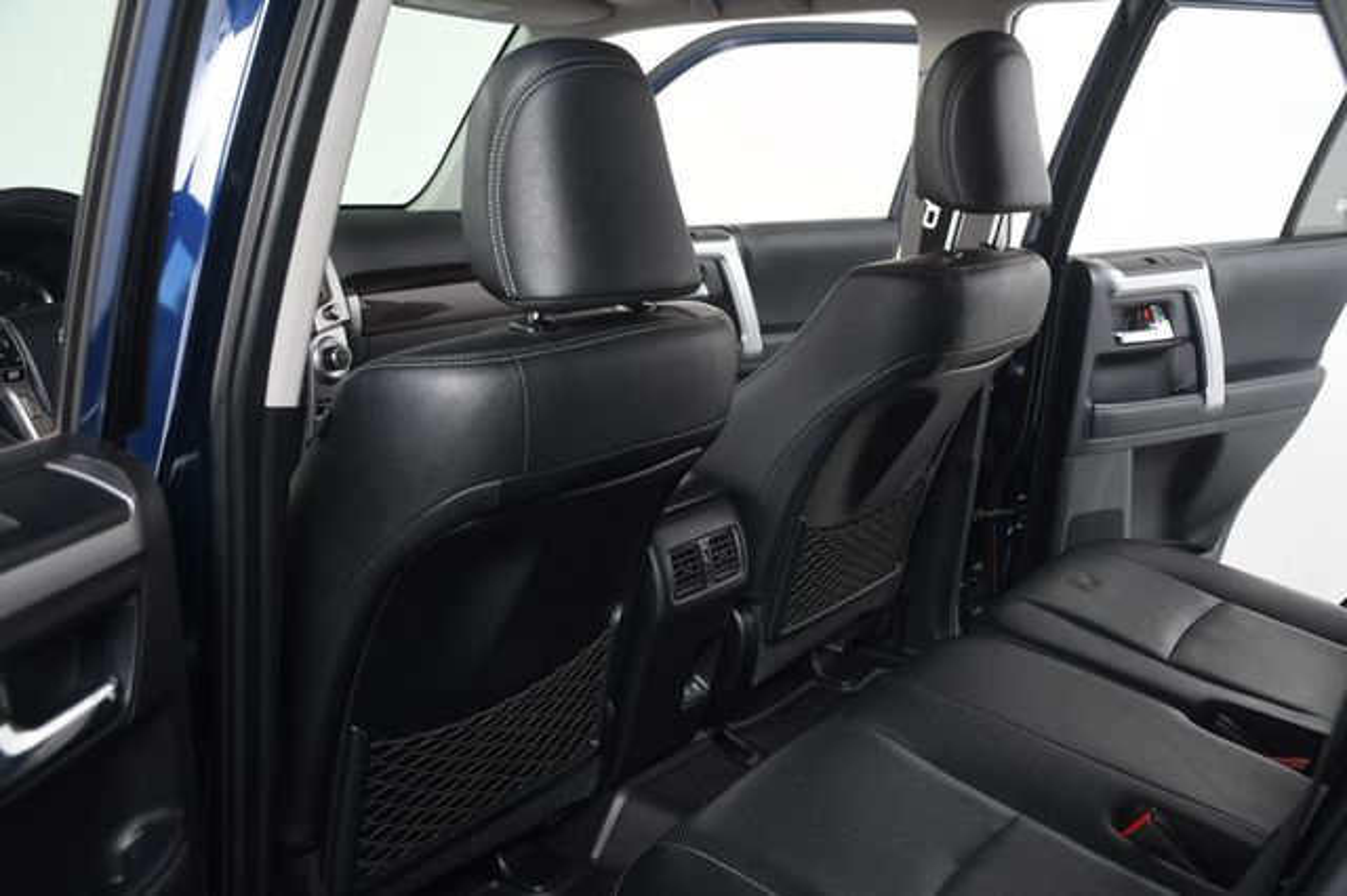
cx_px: 674
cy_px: 448
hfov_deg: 53.2
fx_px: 1346
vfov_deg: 36.8
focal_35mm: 36
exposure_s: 1/160
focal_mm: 24
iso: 100
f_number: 3.8
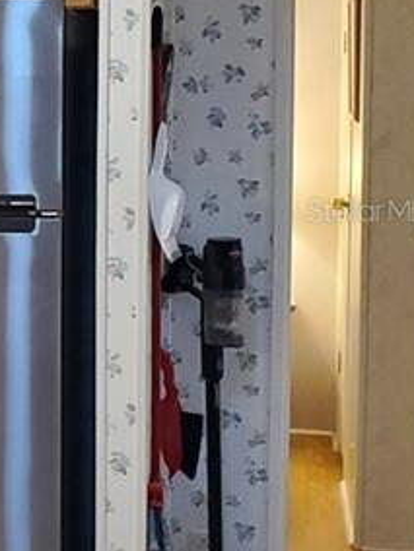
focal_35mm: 110
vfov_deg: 17.9
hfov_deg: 11.9
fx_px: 1754
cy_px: 210
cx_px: -430
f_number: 2.4
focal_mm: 4.3
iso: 400
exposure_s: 1/40
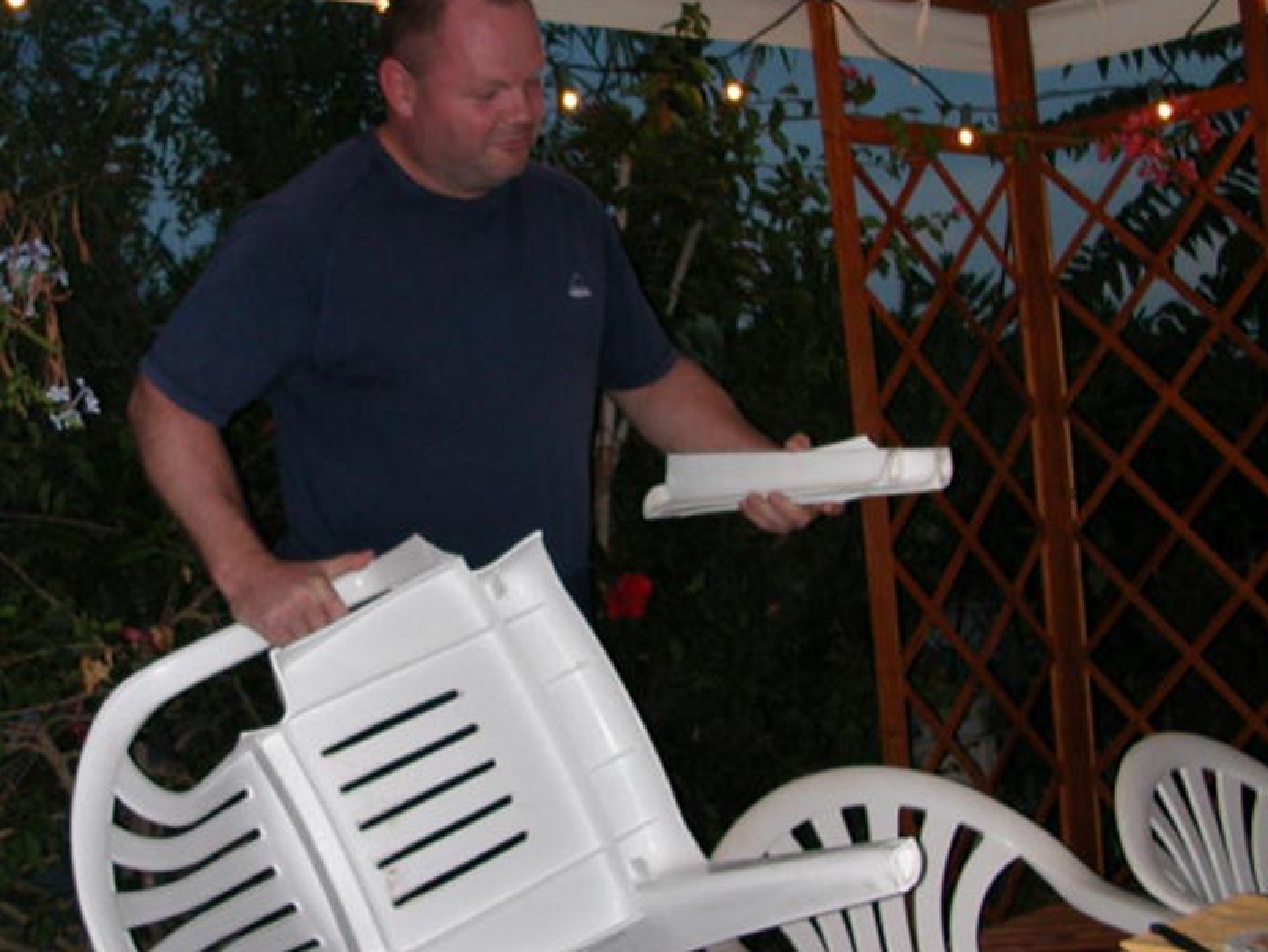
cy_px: 448
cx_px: 485
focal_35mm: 47
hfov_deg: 40.2
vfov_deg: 30.9
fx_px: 1722
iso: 100
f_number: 2.7
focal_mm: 5.6
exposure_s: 1/59.9
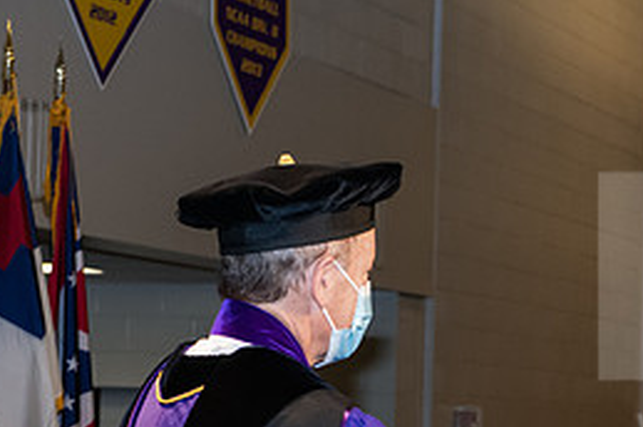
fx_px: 2640
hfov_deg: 13.8
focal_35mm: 148
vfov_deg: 9.2
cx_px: 524
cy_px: 473
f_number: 6.3
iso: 1600
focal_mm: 66
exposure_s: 1/200
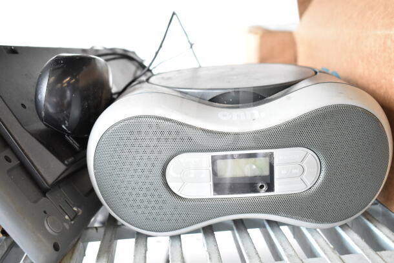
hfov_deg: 46.4
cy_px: 132
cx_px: 197
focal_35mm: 42
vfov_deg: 31.9
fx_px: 460
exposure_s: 1/80
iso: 1600
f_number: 4.5
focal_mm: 28
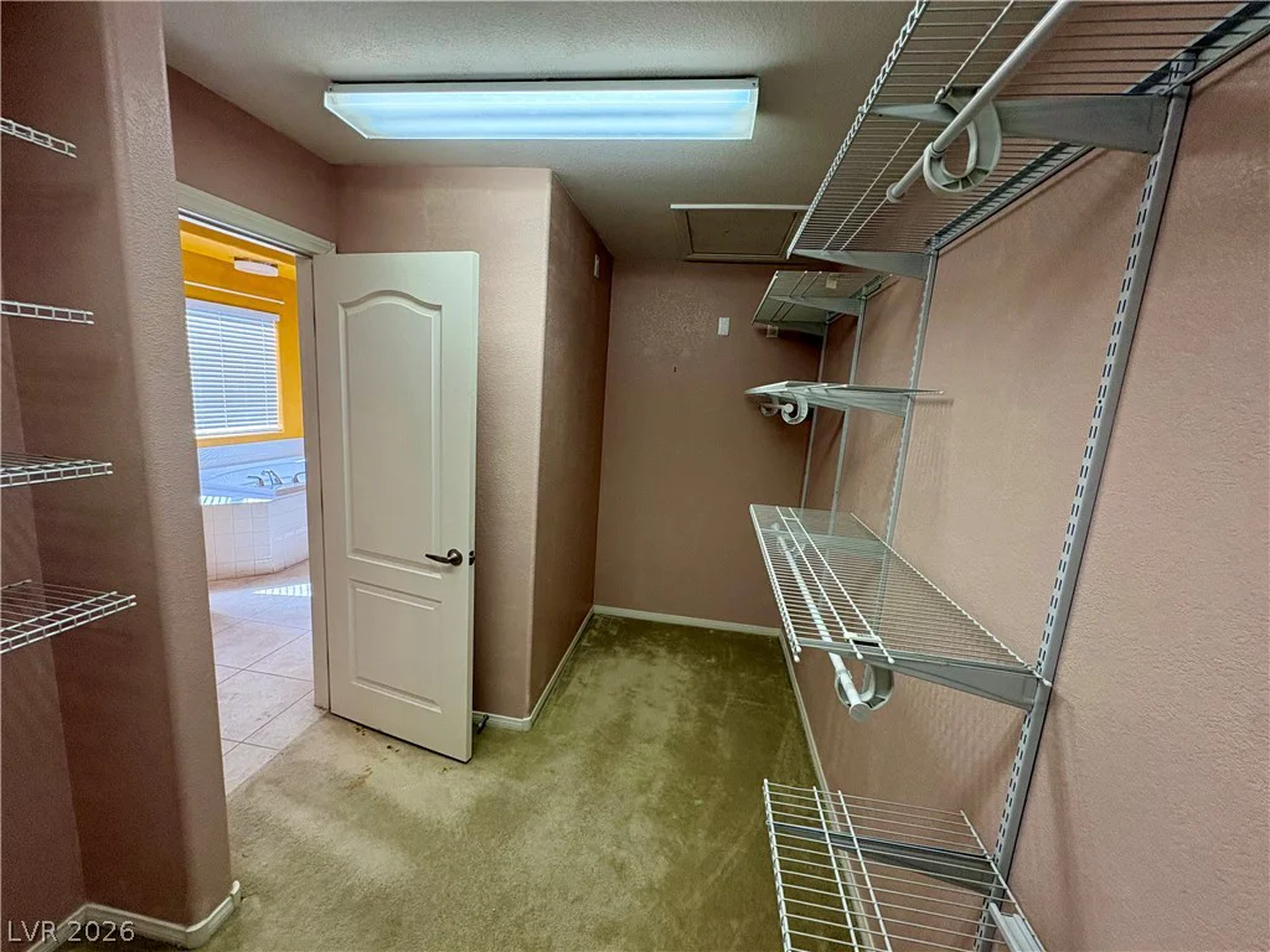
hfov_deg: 102.1
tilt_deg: -9.6
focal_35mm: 14
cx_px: 635
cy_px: 476
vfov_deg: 85.7
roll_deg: -3.9
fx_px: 514
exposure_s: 1/120
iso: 200
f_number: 2.2
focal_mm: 2.22
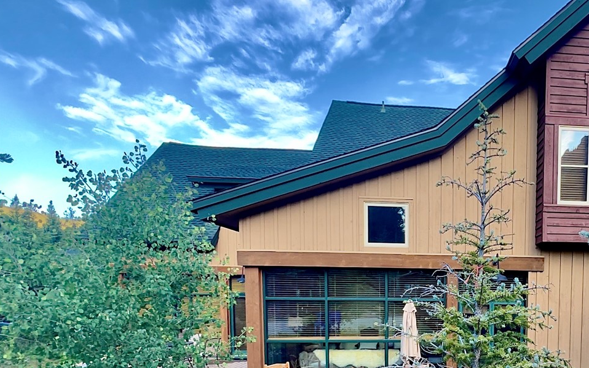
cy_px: 240
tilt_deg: +4.9
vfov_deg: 52.2
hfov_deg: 69.3
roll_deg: -1.0
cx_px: 475
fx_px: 369
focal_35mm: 23
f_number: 1.8
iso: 40
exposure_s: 1/99
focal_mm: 1.57
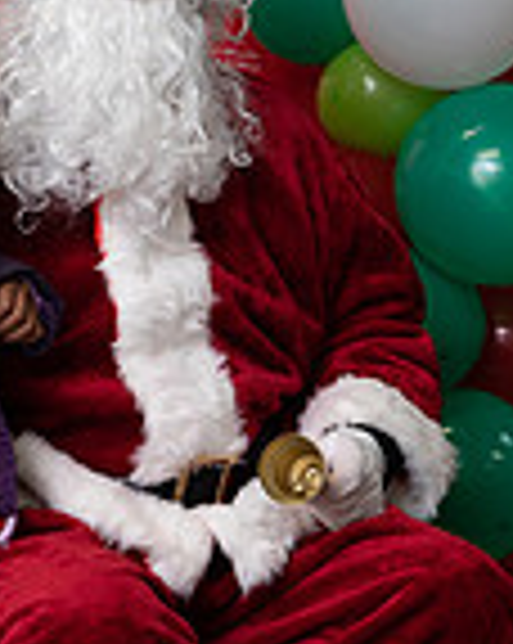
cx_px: 45
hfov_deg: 12.3
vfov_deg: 15.5
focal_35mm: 124
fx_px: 2358
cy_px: 324
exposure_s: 1/80
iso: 400
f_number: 5
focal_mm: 42
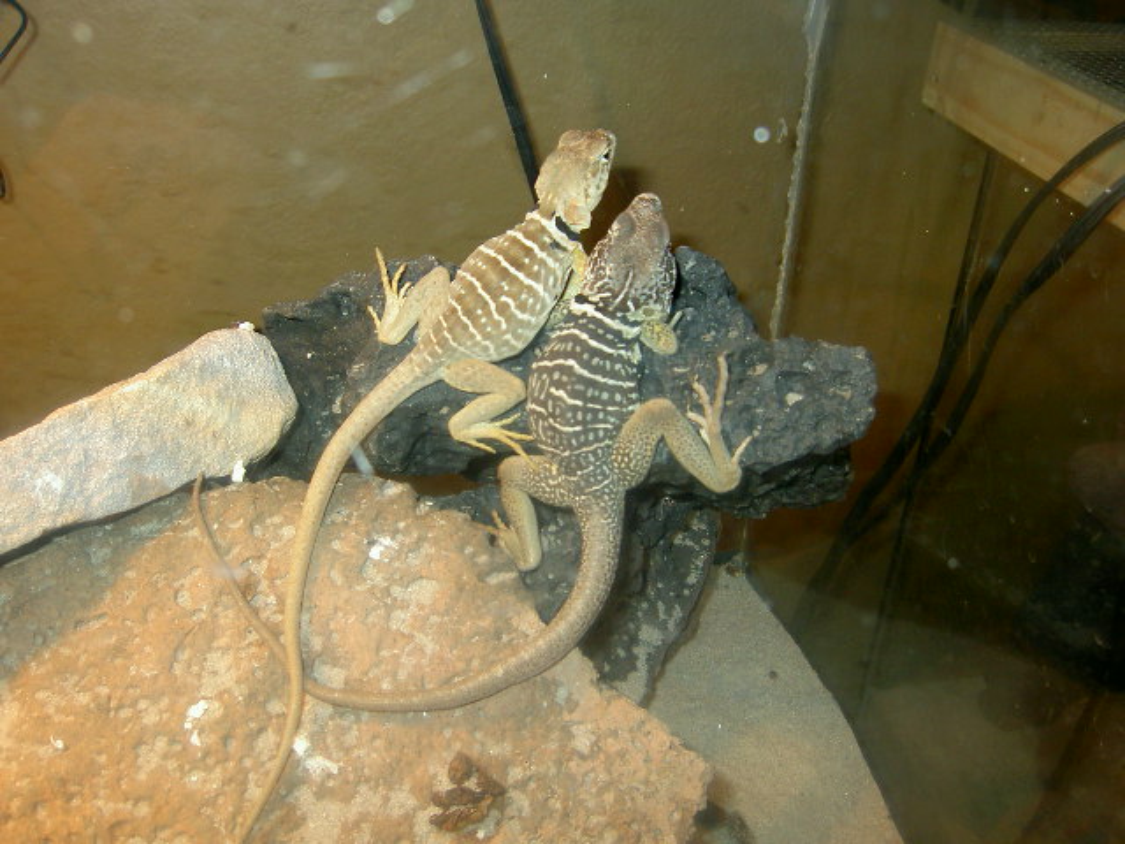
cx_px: 562
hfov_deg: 54.0
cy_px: 422
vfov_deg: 41.8
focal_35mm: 34
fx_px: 1105
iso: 100
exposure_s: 1/60
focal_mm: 5.6
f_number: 2.8
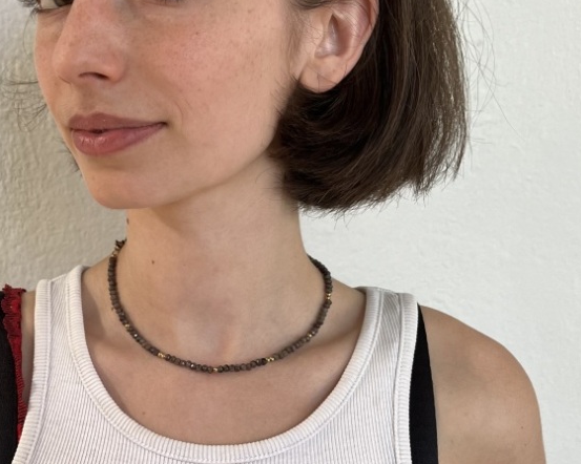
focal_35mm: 49
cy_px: 245
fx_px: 842
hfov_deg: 37.4
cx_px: 172
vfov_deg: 30.8
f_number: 1.6
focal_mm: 5.1
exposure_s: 1/108
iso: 125
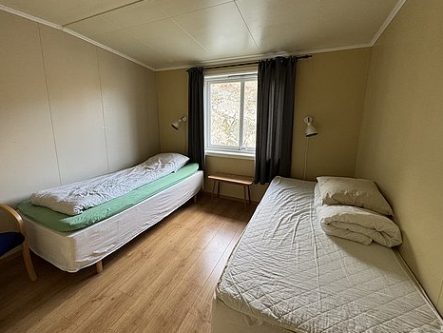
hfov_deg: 94.3
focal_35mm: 16
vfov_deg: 78.0
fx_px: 205
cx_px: 205
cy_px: 153
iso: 200
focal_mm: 2.22
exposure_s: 1/100
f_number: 2.2
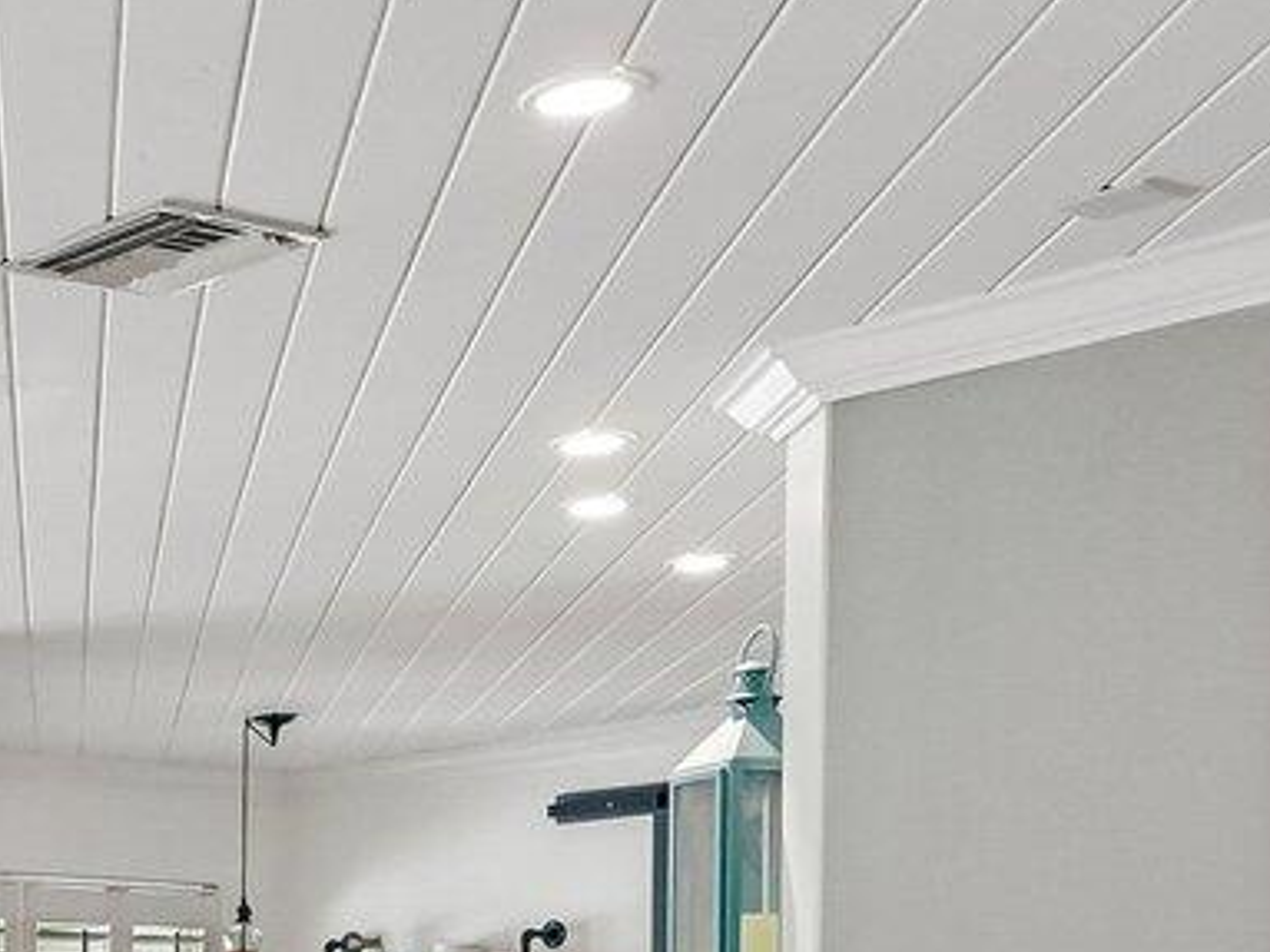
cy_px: 1129
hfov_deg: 21.9
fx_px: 2641
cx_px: -693
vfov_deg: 19.3
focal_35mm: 72
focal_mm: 14
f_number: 8
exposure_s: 1/125
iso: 3200
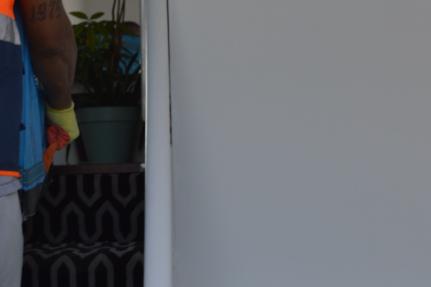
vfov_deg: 14.2
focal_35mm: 95
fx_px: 1136
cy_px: 28
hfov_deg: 20.7
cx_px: -16
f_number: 5.6
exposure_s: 1/60
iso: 100
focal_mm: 28
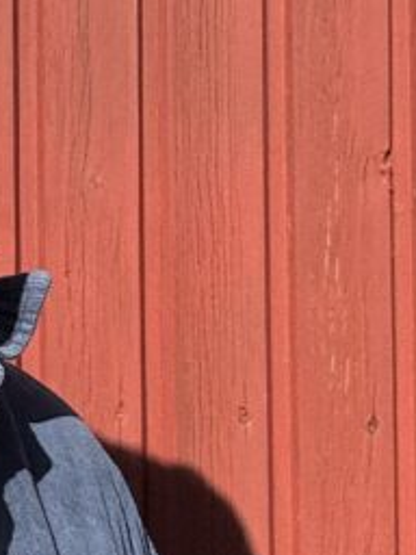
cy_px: -72
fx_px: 1923
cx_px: -379
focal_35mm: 120
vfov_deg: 15.9
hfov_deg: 11.3
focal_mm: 2.69
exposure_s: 1/1038
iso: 25
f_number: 1.9
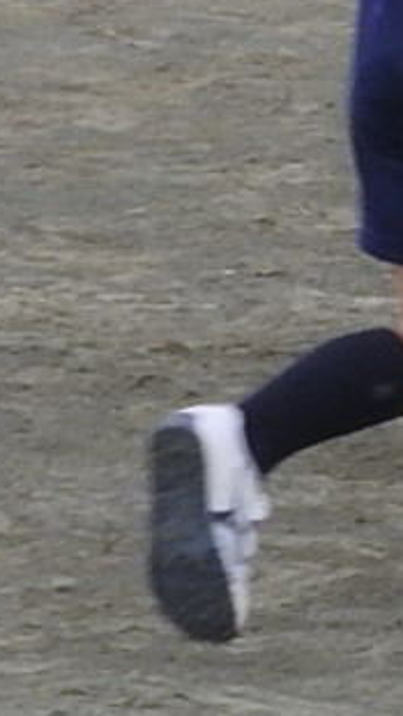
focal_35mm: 1354
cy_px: -610
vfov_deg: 1.6
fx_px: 25715
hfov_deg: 0.9
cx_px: 1644
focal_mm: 30.5
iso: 100
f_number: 5.2
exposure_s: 1/100
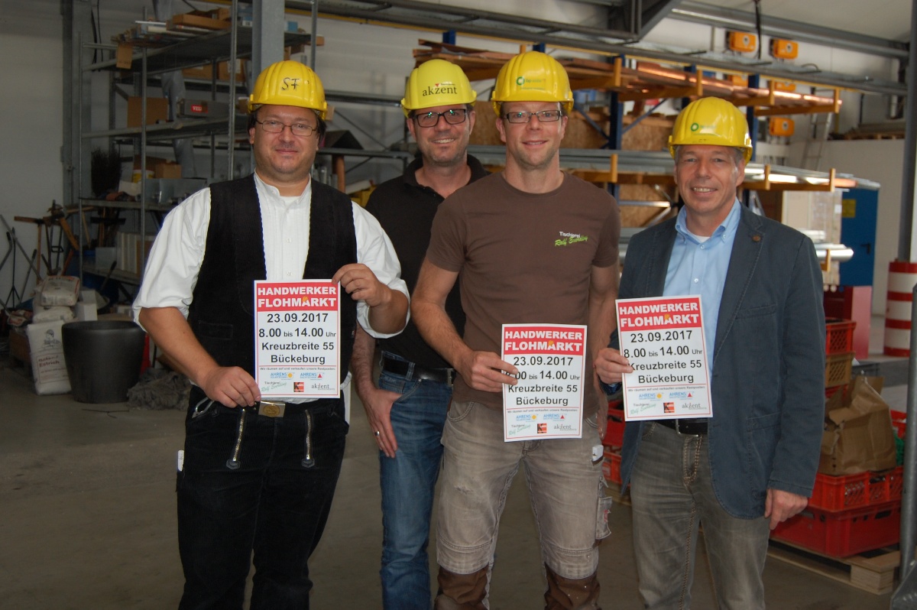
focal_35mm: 42
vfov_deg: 31.8
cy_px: 305
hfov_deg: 46.4
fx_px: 1069
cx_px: 458
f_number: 4.2
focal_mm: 28
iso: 400
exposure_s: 1/60
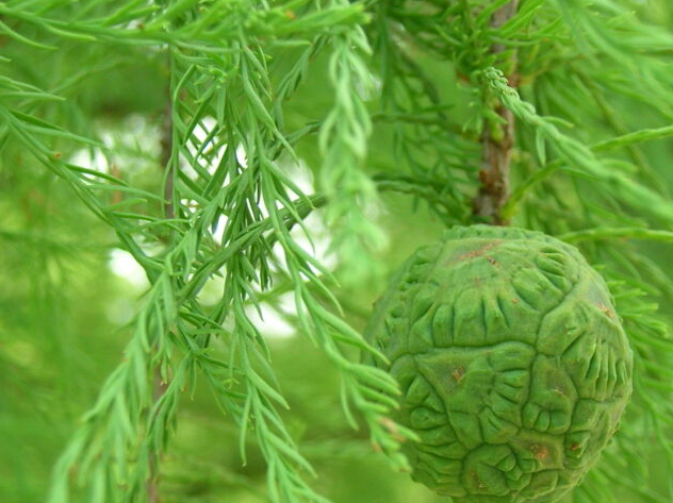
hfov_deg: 20.7
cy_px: 351
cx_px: 504
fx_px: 1826
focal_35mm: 94
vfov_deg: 15.7
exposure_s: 1/87
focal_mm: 9.6
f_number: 3.1
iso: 50
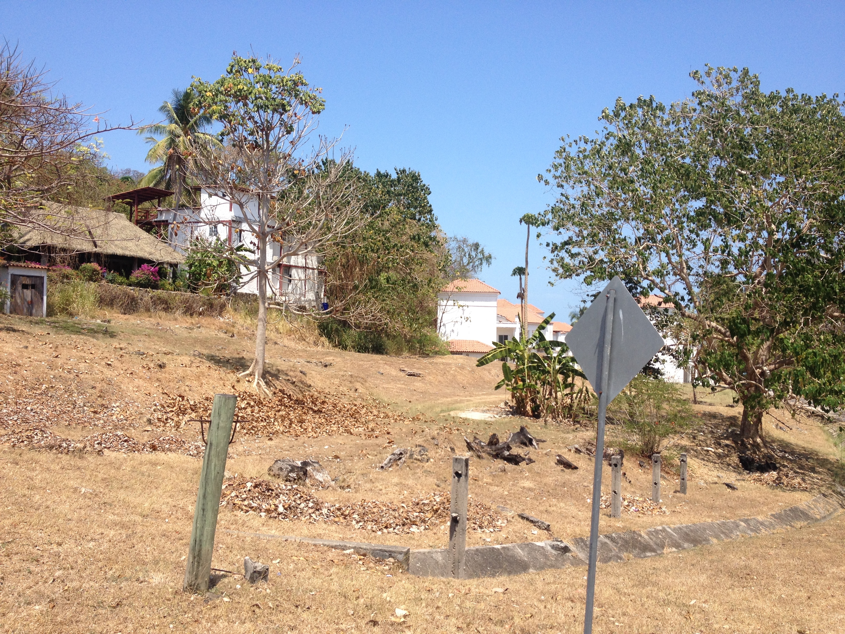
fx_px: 854
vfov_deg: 40.7
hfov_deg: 52.6
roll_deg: -3.6
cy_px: 317
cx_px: 422
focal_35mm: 35
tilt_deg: +6.3
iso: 50
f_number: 2.4
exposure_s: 1/1534
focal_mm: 4.28
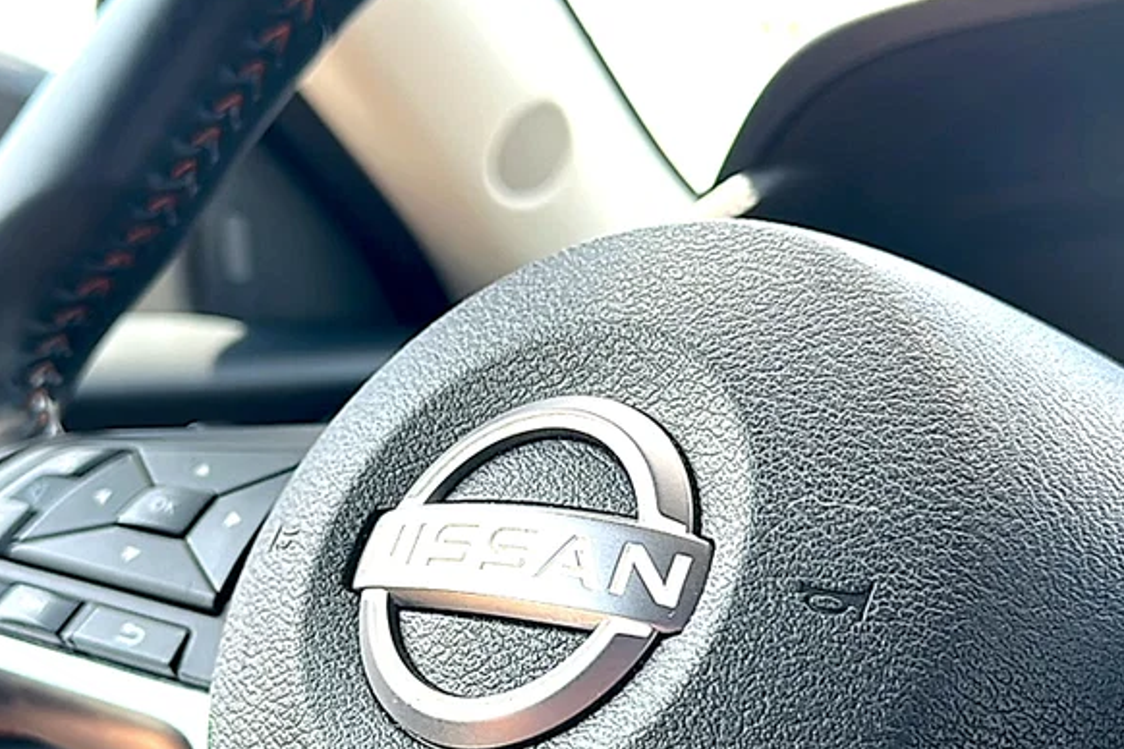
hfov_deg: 39.5
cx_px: 456
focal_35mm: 50
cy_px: 462
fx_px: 1561
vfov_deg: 26.9
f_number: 1.78
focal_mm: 6.86
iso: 80
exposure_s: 1/342
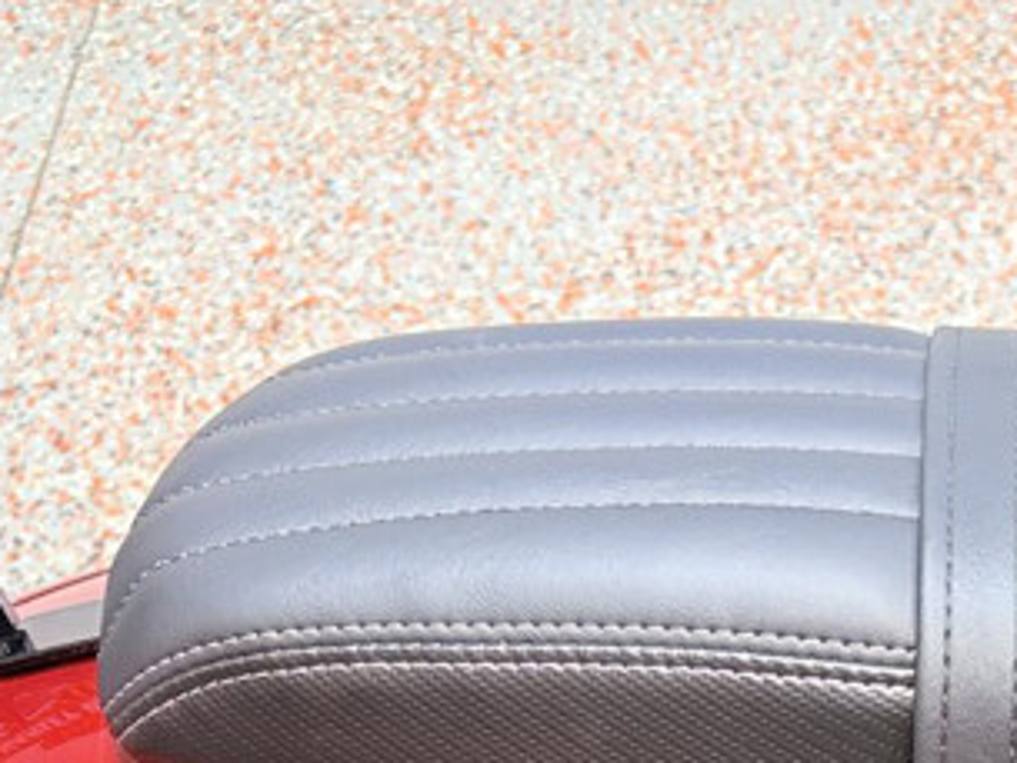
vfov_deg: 14.9
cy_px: 1189
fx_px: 2675
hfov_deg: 20.7
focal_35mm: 91
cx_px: 1045
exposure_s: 1/60
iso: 64
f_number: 1.6
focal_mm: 5.96
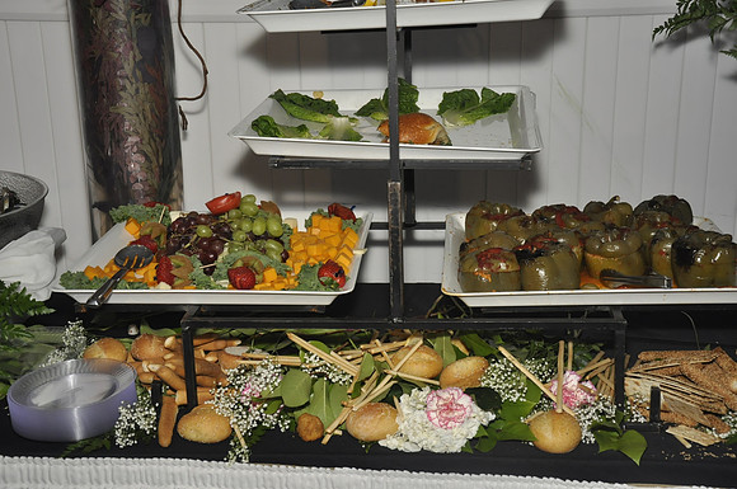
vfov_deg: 23.7
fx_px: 1165
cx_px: 368
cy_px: 244
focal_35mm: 57
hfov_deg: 35.1
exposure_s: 1/60
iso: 800
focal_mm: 38
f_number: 5.6
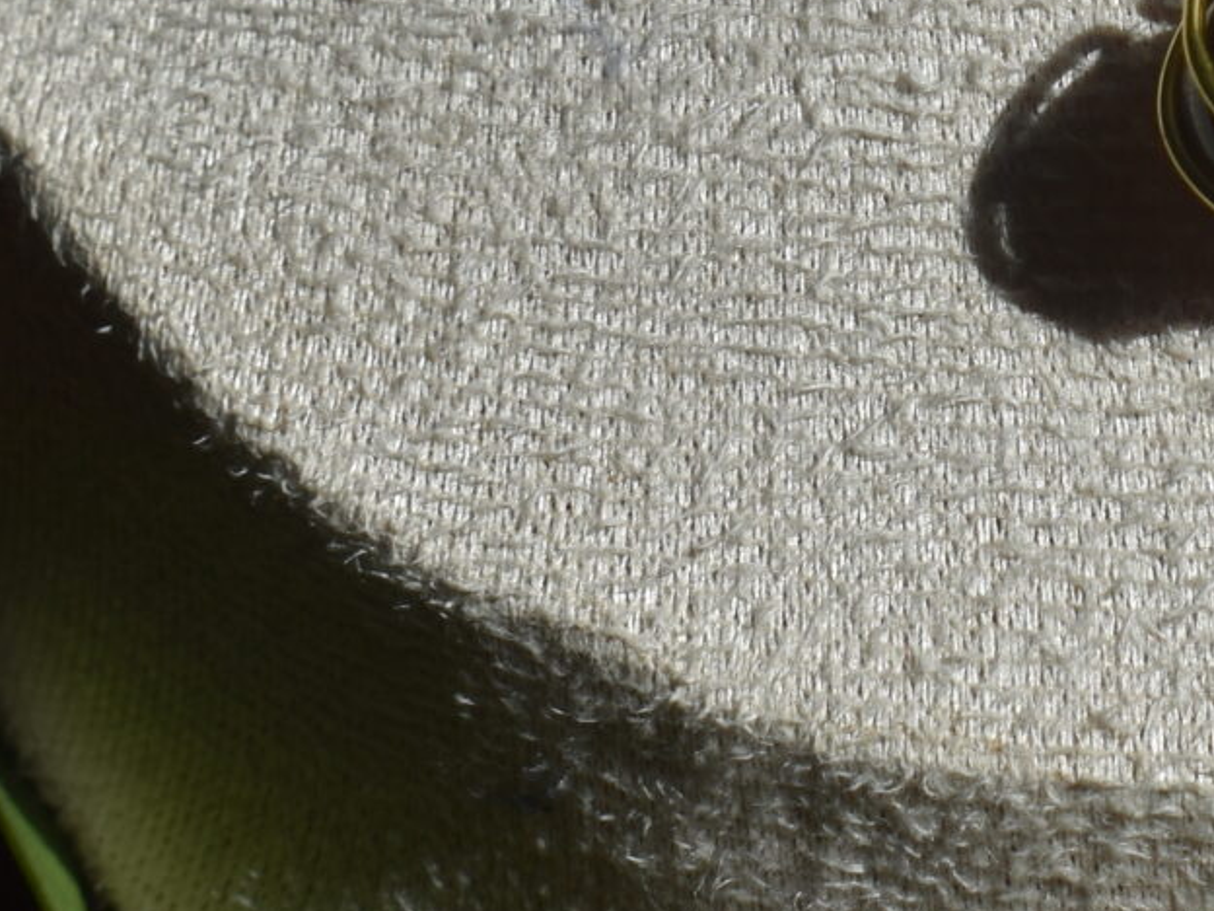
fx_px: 7259
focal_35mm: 207
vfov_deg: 7.2
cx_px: 1427
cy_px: 35
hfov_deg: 9.4
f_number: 8
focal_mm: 35
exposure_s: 1/500
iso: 100
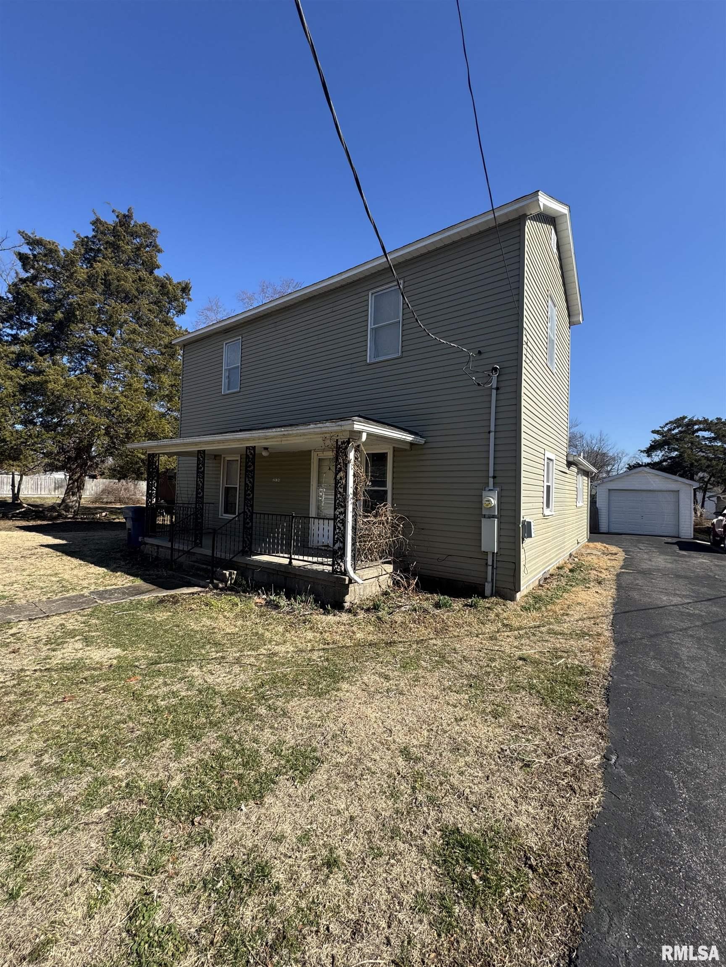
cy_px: 484
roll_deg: -1.0
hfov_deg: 85.7
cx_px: 363
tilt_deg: +1.8
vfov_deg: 102.1
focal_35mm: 14
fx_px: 391
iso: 40
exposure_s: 1/910
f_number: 2.2
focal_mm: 2.22
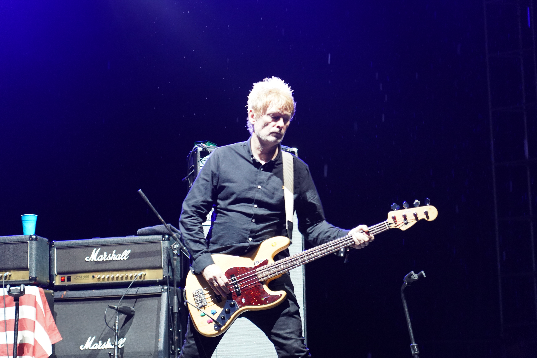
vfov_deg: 13.0
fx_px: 1566
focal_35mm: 105
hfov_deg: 19.5
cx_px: 268
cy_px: 179
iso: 4000
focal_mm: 105
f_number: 4
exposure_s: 1/125
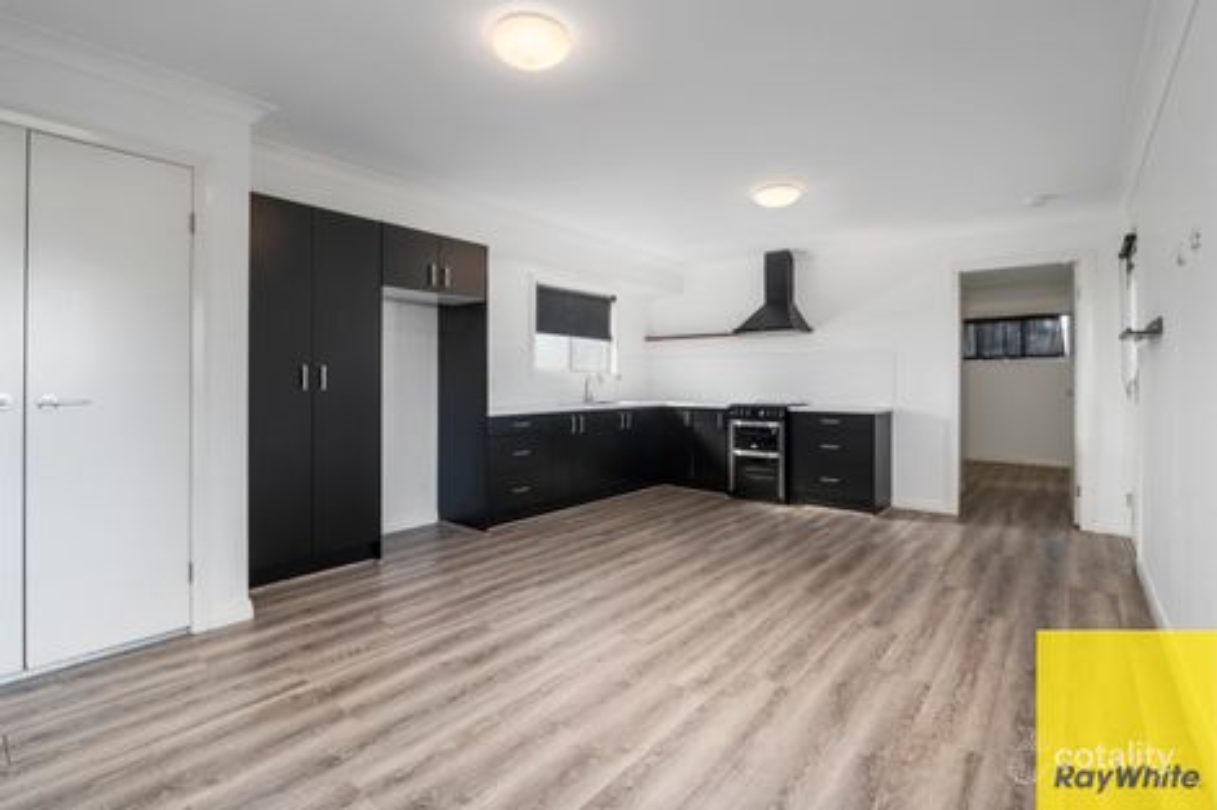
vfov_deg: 73.7
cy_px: 405
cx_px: 608
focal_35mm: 16
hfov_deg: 96.8
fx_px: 541
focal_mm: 16
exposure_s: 1/8
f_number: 11
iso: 400
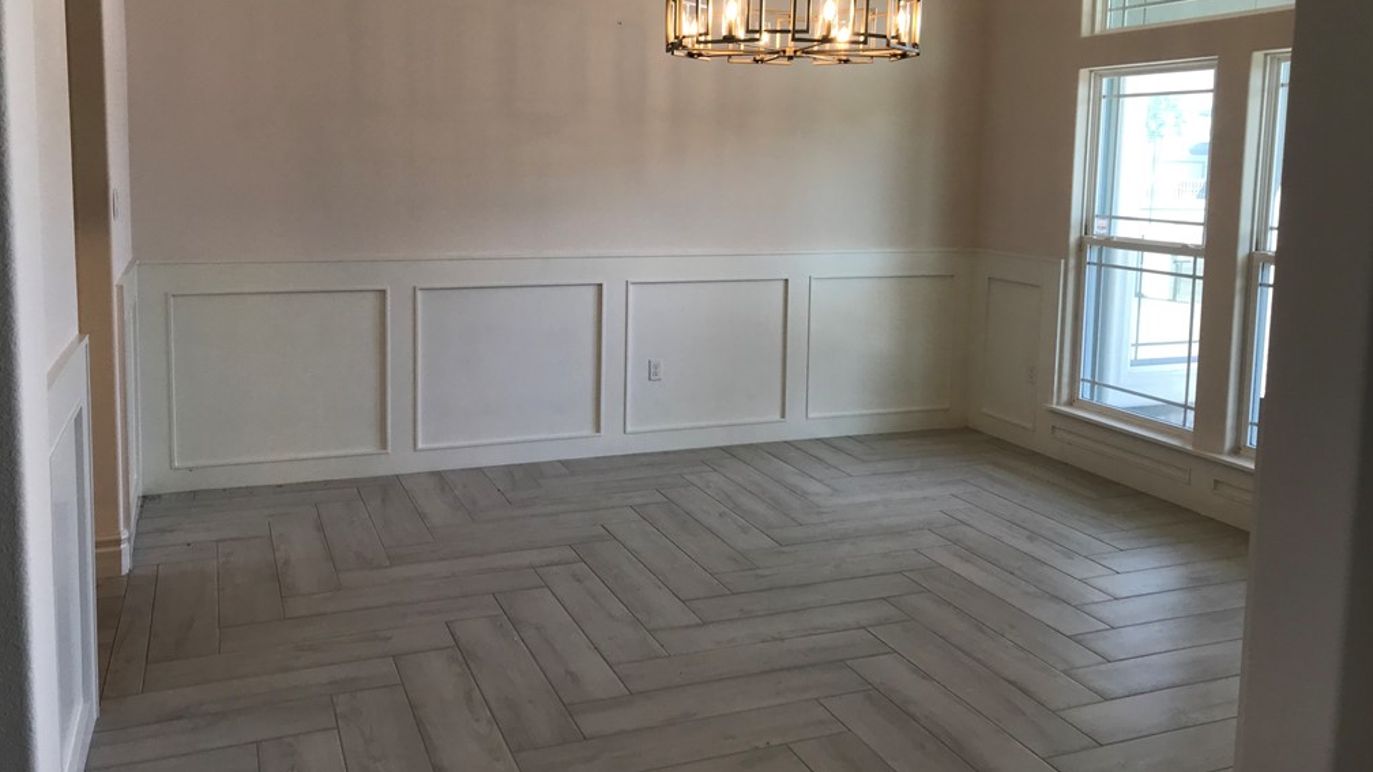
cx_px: 680
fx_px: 1129
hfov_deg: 62.6
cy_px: 291
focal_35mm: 31
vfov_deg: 37.6
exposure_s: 1/120
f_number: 1.8
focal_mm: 3.99
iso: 32
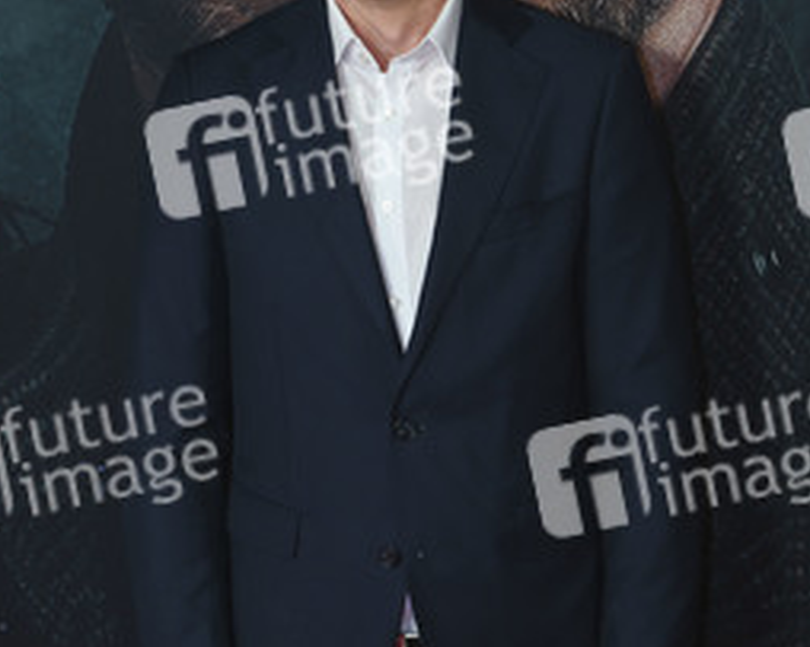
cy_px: 303
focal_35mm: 170
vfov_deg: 9.1
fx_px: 4074
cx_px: 402
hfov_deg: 11.4
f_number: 6.3
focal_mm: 115
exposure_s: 1/100
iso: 1250
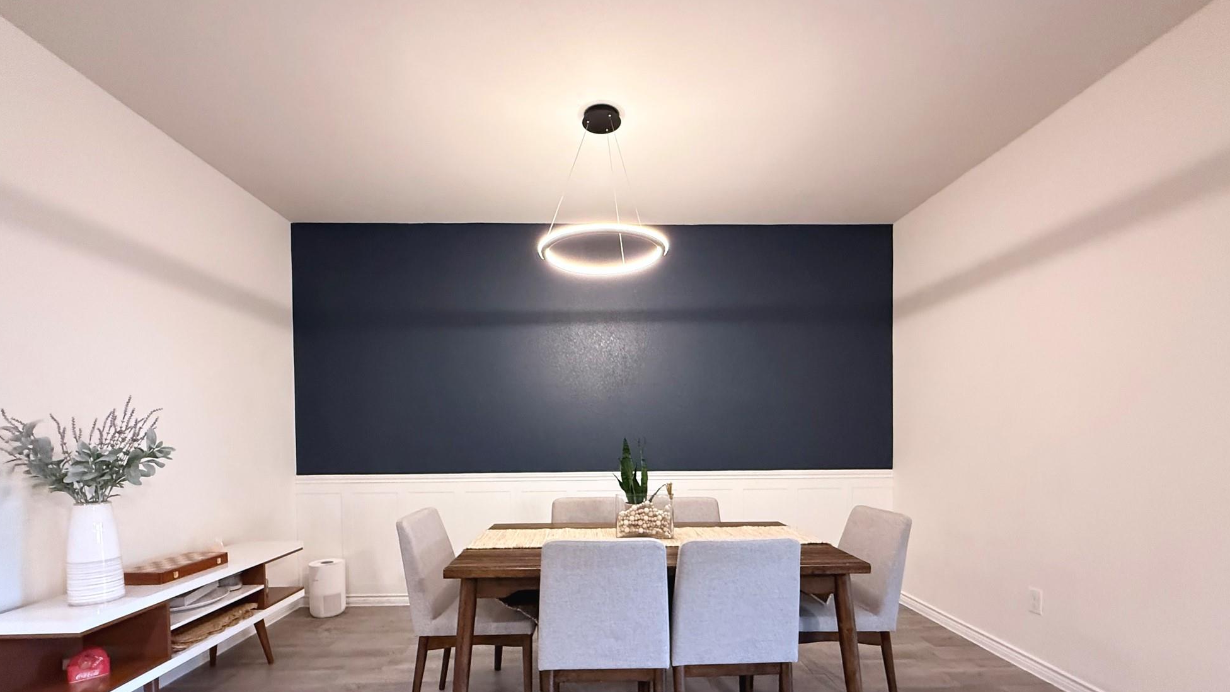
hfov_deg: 99.4
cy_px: 448
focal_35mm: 16
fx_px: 522
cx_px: 607
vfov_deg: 65.7
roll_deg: +0.6
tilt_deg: -1.8
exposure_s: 1/60
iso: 800
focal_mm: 2.22
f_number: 2.2
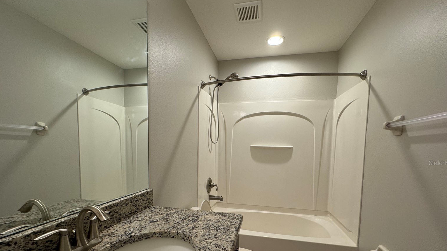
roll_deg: -0.3
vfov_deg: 65.7
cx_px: 222
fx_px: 190
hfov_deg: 99.4
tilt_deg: -4.1
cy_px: 163
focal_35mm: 16
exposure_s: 1/60
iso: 160
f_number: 2.2
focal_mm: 2.22
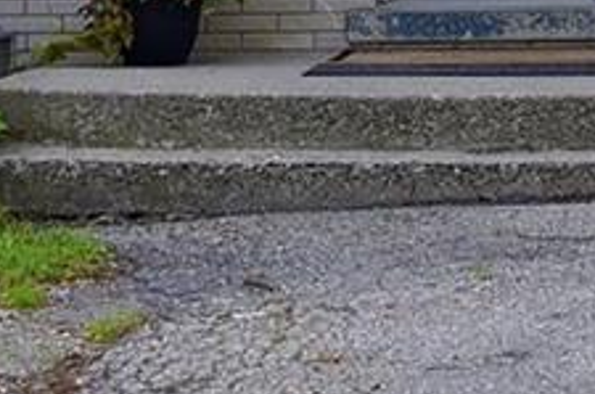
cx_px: 159
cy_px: -440
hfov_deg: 16.6
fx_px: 2029
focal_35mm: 123
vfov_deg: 10.1
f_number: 9
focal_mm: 27
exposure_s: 1/320
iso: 500
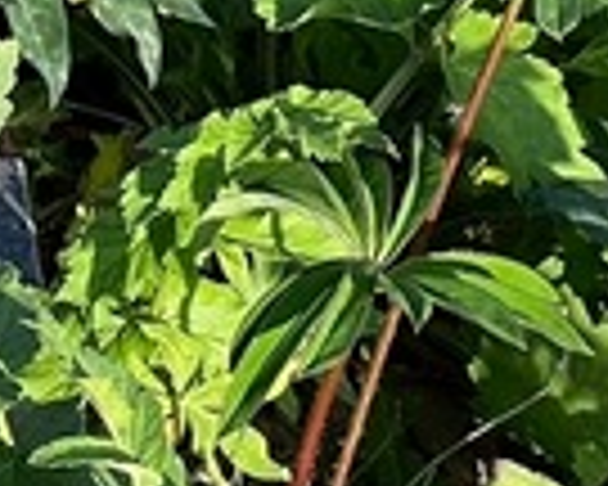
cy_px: -634
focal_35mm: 445
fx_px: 8008
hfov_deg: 4.2
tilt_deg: -32.5
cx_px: -937
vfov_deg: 3.4
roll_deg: -0.5
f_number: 2.8
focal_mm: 9
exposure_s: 1/197
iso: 32
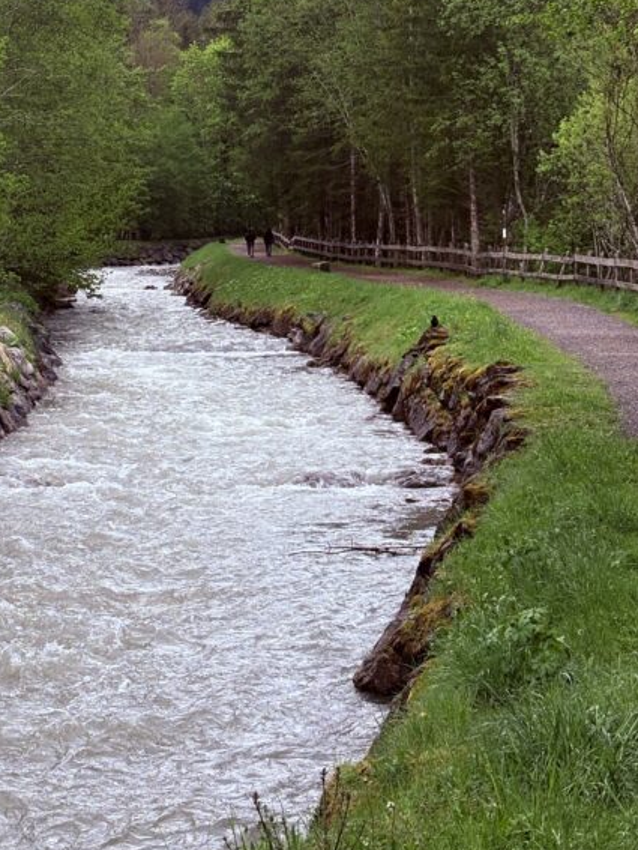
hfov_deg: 15.7
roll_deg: +0.7
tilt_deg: +4.2
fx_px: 2308
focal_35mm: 94
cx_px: 212
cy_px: 99
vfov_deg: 20.5
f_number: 1.6
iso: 50
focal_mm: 5.96
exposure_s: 1/236
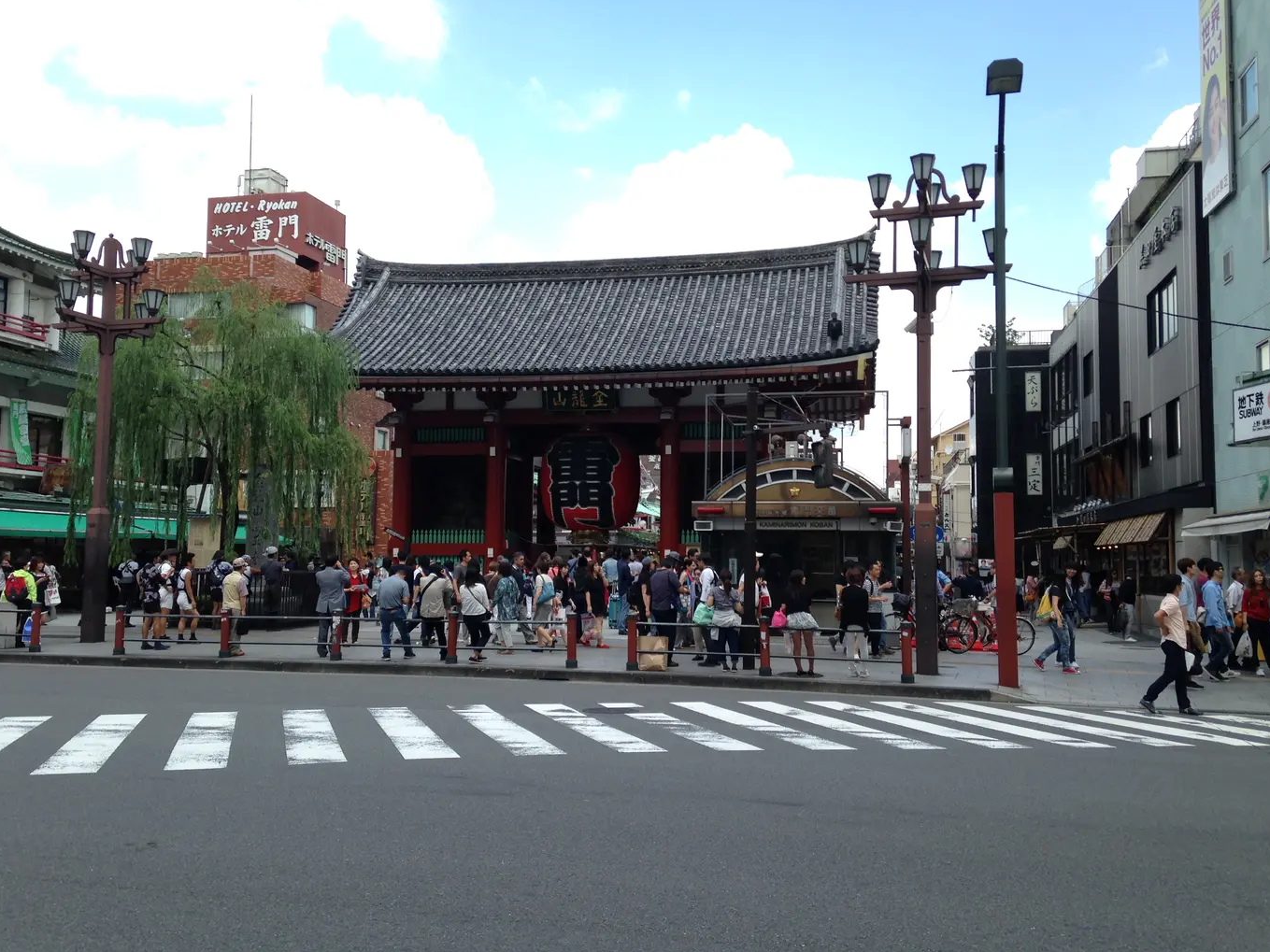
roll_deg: -1.4
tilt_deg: +4.5
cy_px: 474
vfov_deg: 41.8
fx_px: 1247
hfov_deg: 54.0
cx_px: 621
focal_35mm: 34
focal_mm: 4.12
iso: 50
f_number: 2.4
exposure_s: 1/704
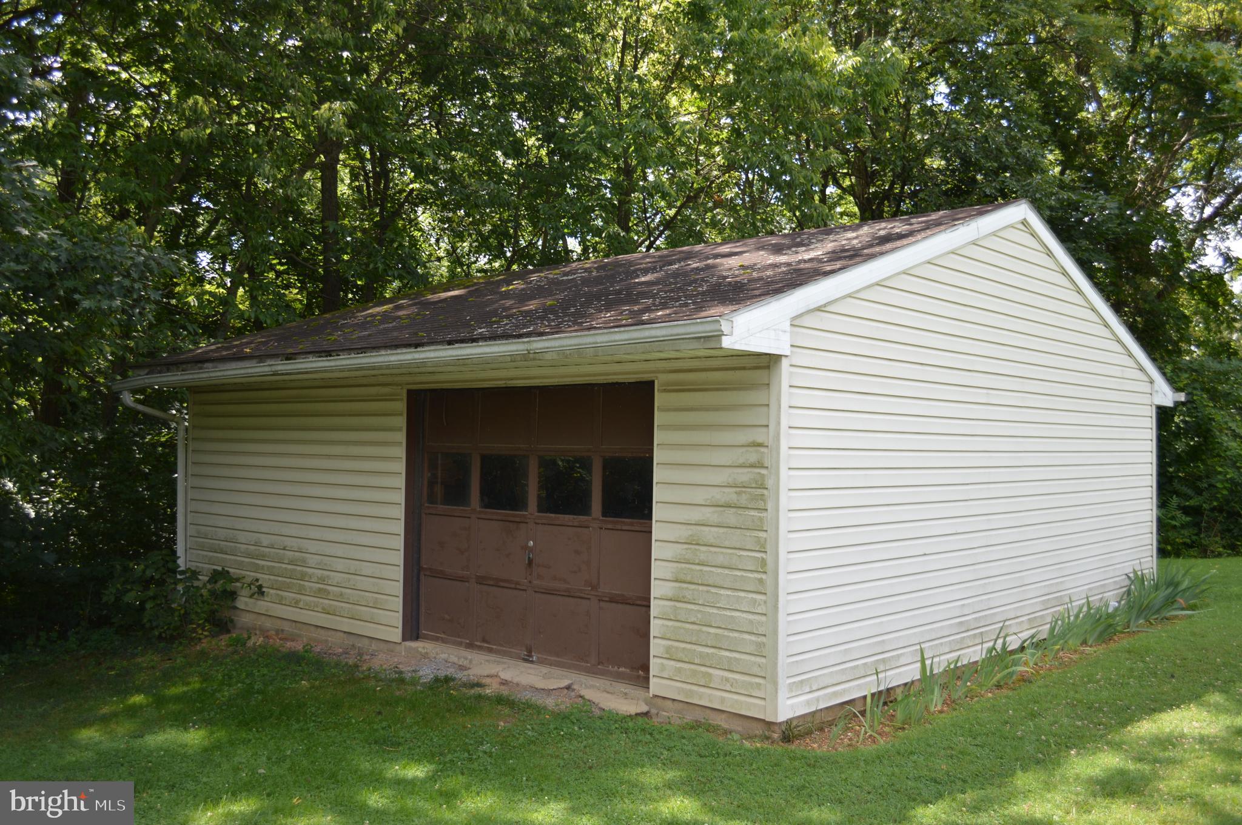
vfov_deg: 43.5
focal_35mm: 30
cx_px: 621
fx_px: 1034
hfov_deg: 62.0
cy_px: 412
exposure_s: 1/200
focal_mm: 20
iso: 100
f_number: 4
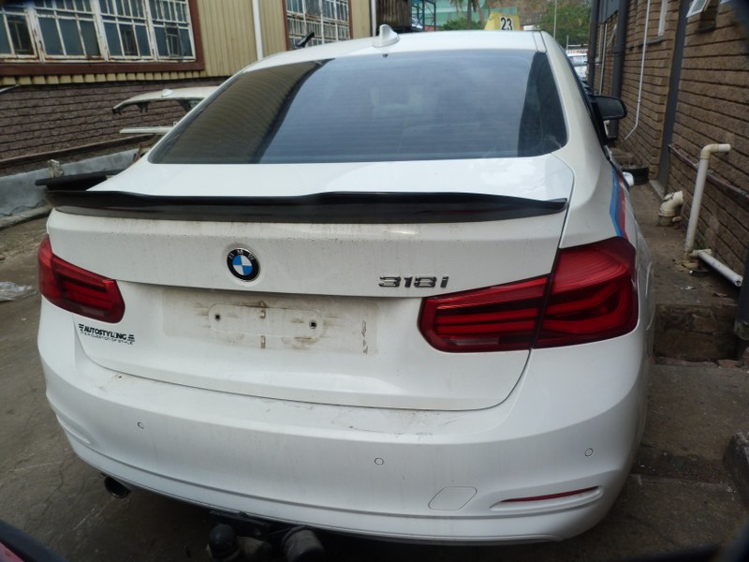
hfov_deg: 69.4
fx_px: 541
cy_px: 281
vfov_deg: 54.9
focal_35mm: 25
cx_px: 374
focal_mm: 4.5
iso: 80
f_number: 4
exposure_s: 1/160
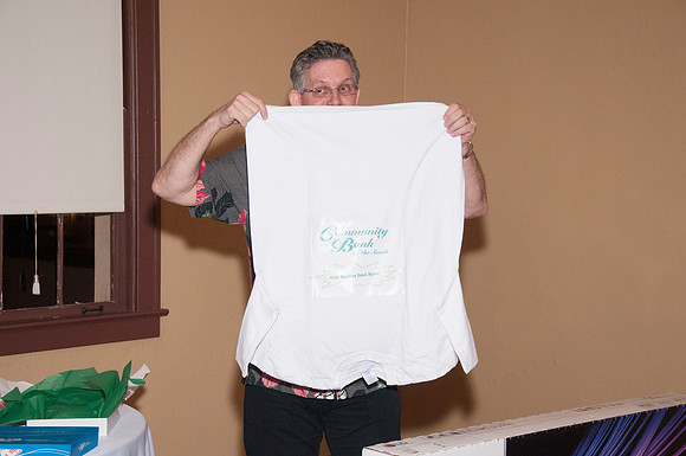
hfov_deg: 29.9
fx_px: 1284
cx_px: 343
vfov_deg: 20.1
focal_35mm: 68
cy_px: 228
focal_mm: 45
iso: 800
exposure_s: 1/80
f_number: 5.6
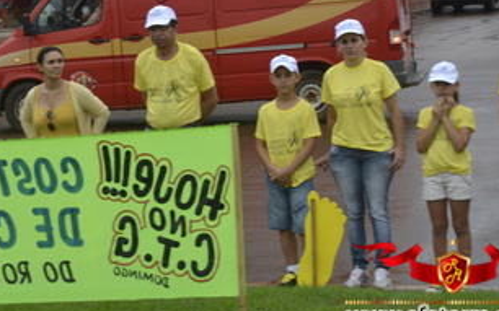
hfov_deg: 20.9
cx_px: 177
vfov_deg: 13.2
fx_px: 1346
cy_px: 81
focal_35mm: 99
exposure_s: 1/125
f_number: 5.6
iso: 100
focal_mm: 40
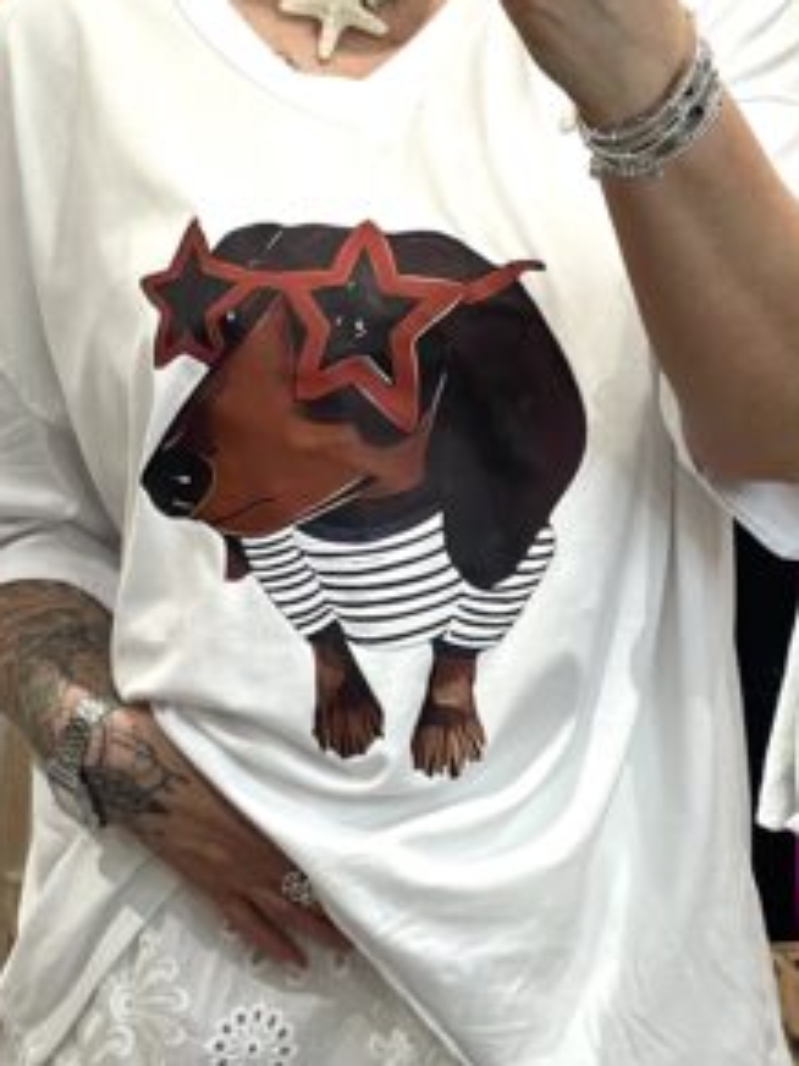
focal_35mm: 88
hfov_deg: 16.8
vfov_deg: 22.2
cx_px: 392
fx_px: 2710
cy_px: 696
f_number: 2.2
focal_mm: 7.5
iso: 125
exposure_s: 1/50
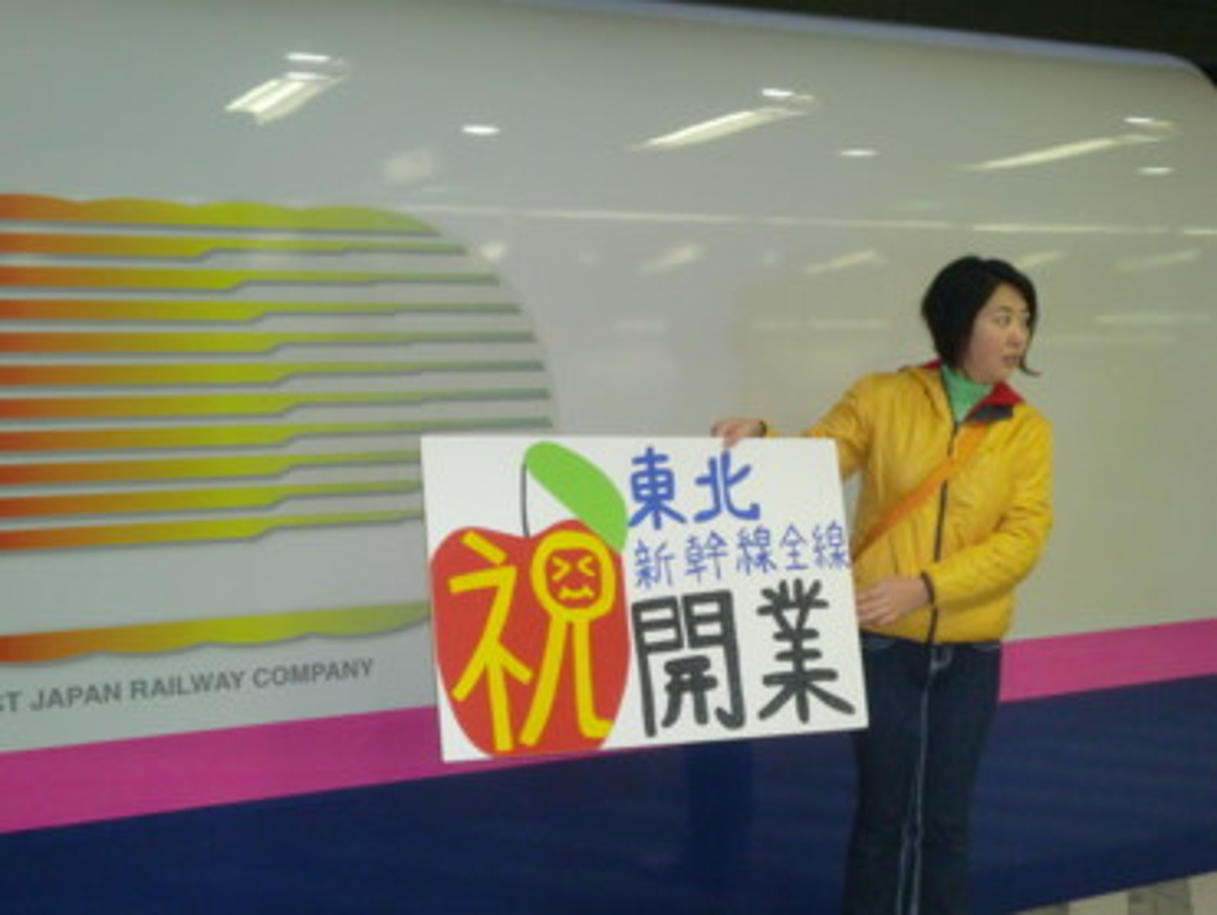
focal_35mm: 48
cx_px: 608
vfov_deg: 30.3
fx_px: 1689
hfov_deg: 39.6
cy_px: 458
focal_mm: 7.91
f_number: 3.4
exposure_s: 1/60
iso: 400
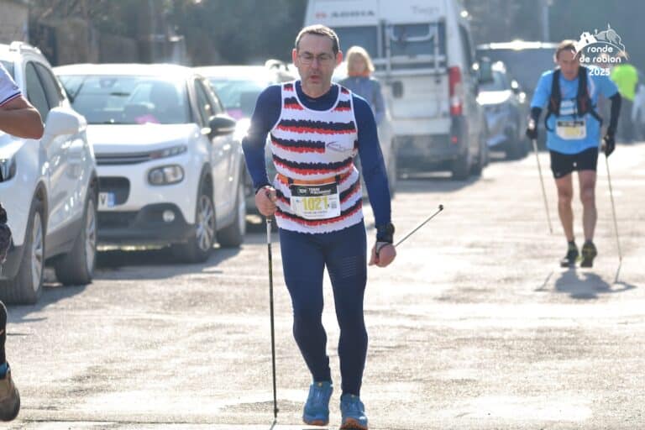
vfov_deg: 6.1
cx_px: 322
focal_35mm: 225
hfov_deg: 9.1
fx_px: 4031
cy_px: 215
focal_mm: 150
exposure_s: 1/200
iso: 100
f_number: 5
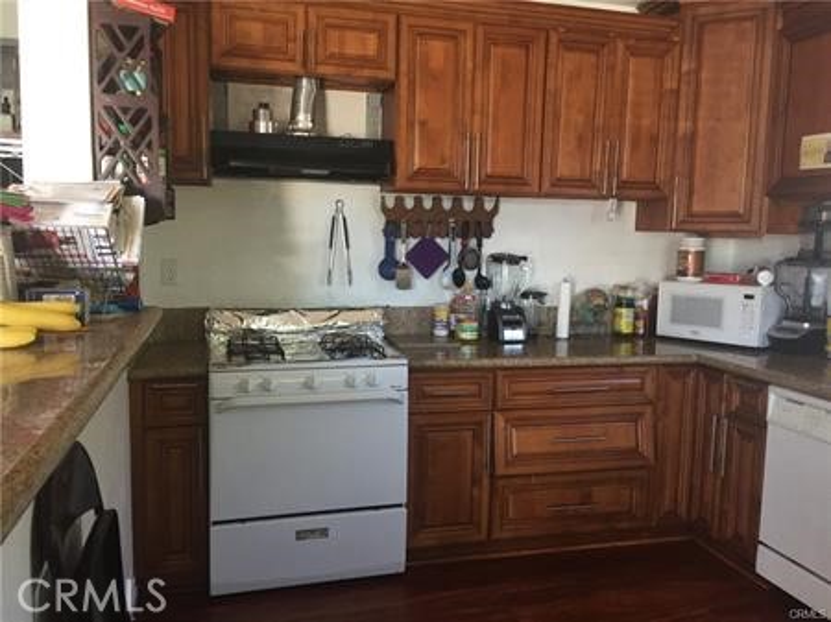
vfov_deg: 48.2
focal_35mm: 29
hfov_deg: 61.7
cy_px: 311
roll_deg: -1.8
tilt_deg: -0.1
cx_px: 416
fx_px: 696
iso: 125
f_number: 2.2
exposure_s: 1/30
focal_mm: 4.15
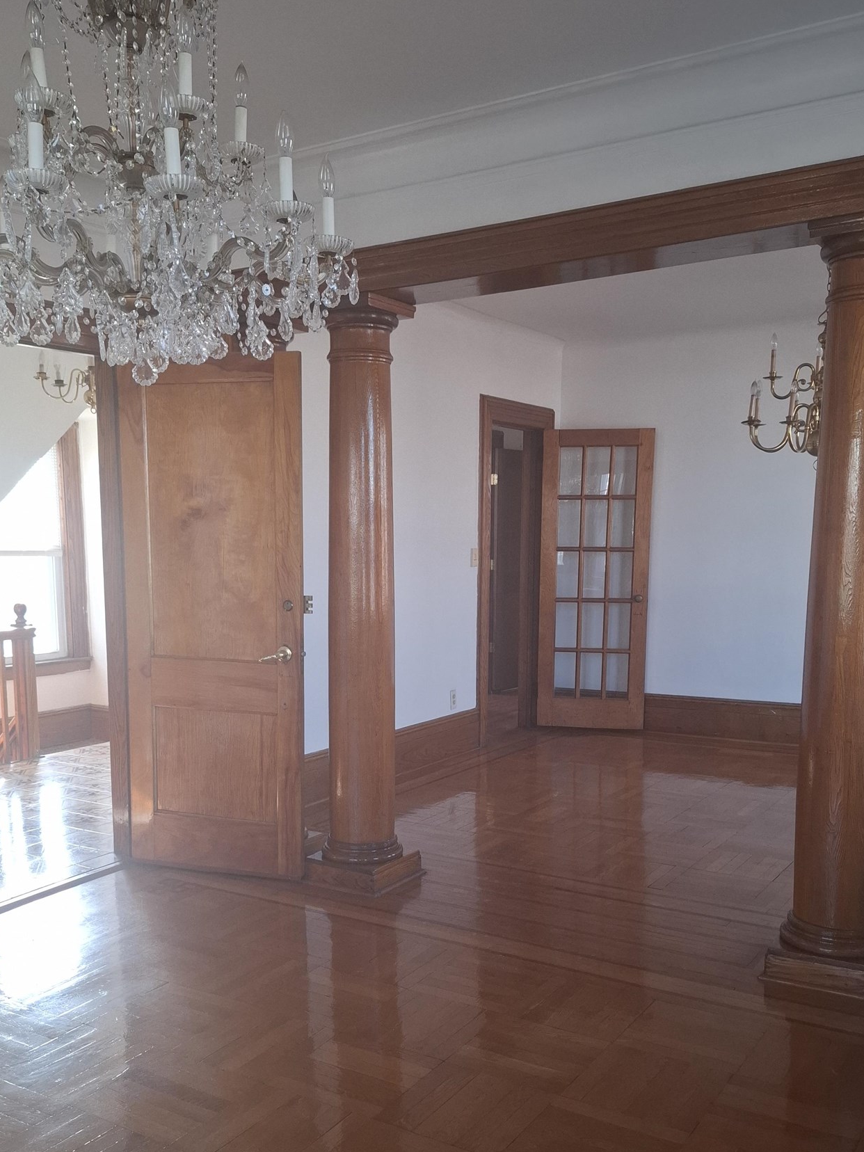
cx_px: 429
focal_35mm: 32
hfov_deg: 44.2
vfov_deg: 56.3
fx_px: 1065
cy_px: 698
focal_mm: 5.54
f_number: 1.8
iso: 160
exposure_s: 1/120
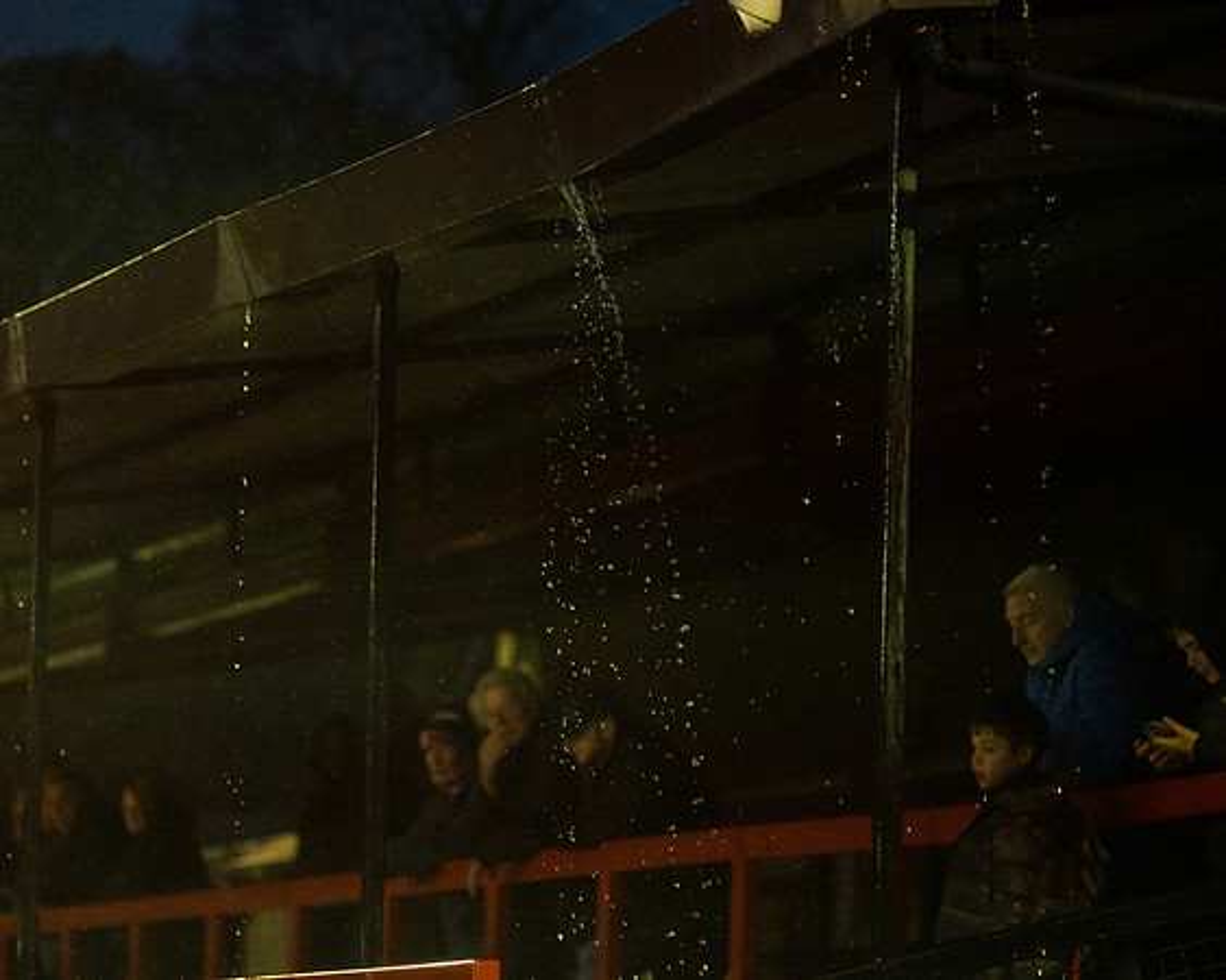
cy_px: 490
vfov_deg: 9.4
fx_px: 5930
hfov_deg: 11.8
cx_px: 499
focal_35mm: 163
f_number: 2.8
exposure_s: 1/1000
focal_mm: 145
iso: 5000
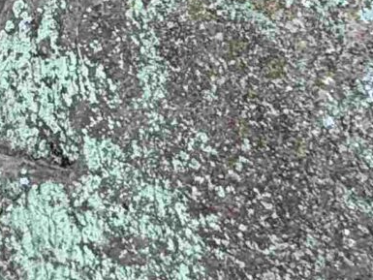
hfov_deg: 15.6
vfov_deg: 13.5
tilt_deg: +23.0
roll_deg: -4.1
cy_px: -290
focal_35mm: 93
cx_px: -422
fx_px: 1002
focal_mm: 2.22
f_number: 2.2
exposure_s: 1/121
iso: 125
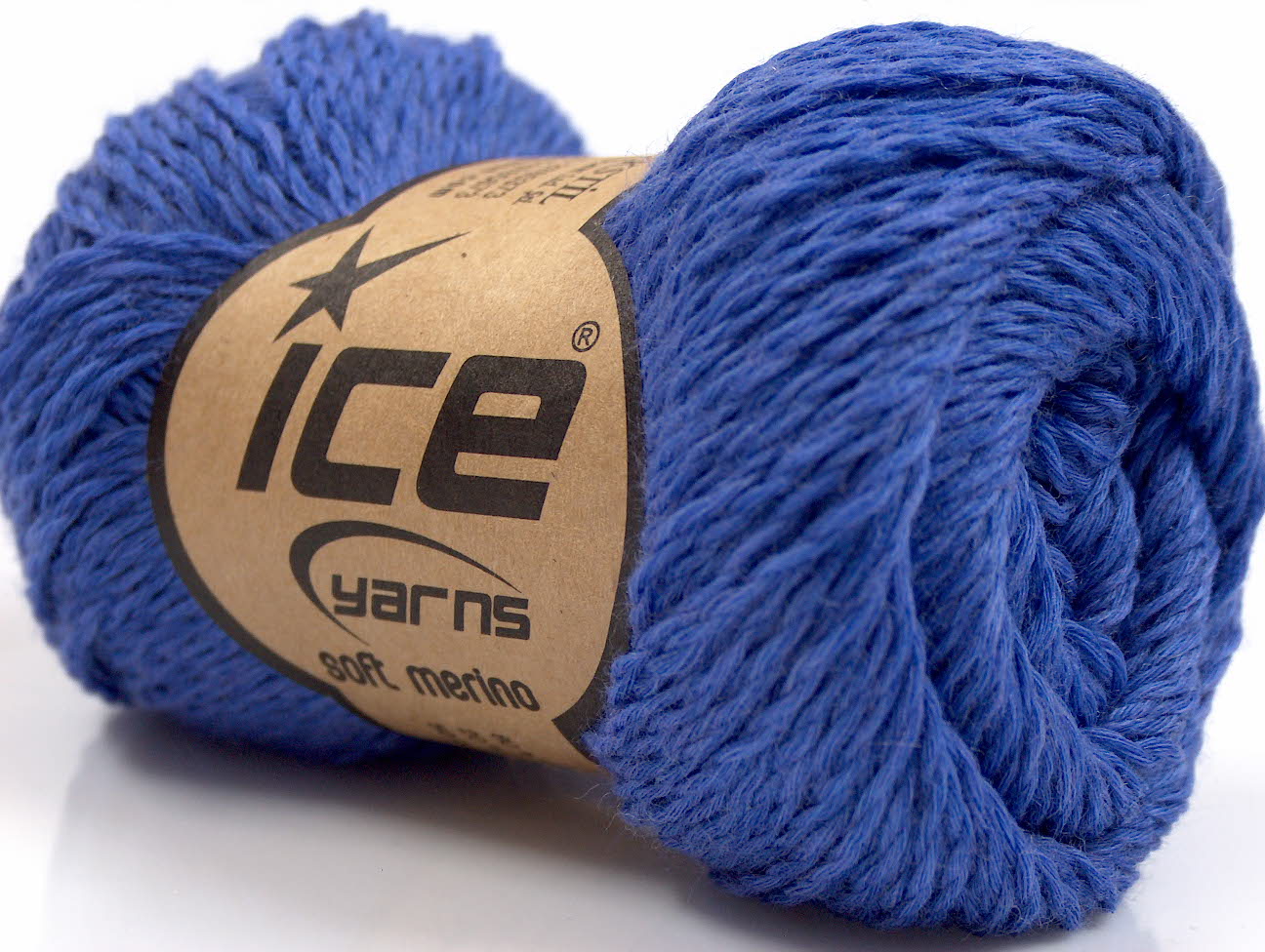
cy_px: 476
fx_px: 3074
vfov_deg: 17.6
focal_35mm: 84
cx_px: 632
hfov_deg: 23.3
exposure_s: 1/3.5
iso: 100
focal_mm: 17.25
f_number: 2.9
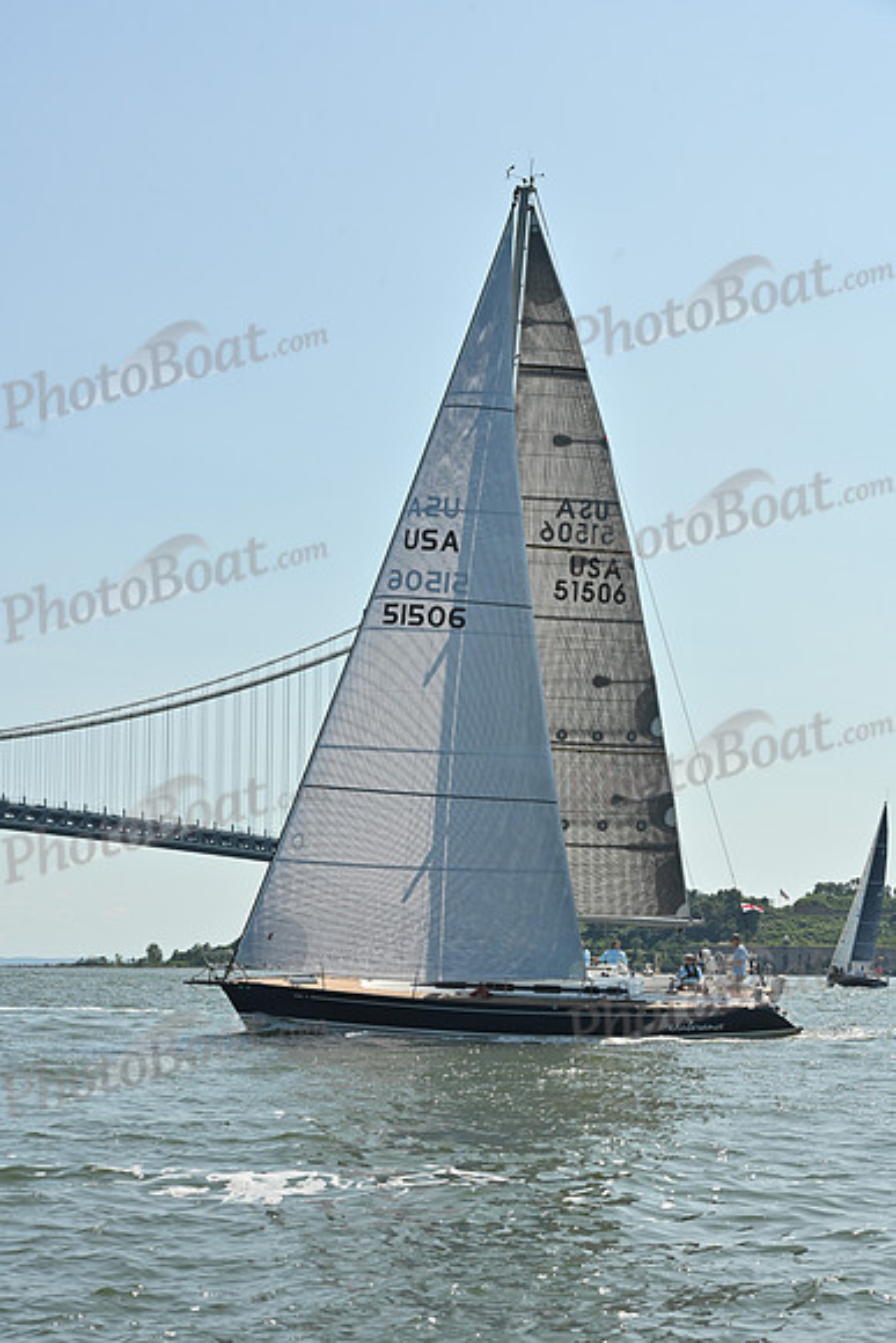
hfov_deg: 19.5
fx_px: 2612
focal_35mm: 70
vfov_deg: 28.8
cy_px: 672
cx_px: 448
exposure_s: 1/1000
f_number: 10
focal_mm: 70
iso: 320
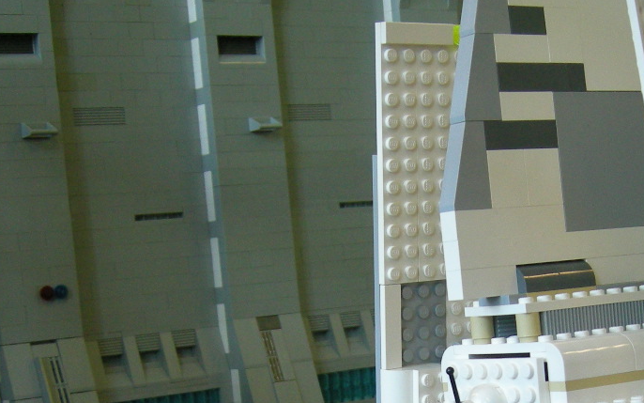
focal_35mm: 89
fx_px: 1562
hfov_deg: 23.1
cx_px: 453
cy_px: 464
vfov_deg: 14.3
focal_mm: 7.5
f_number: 2.7
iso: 164
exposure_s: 1/60.3
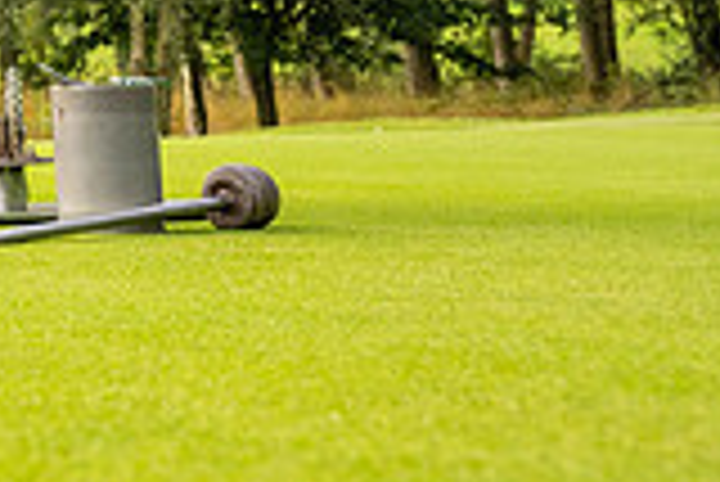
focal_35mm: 127
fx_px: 2542
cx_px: -576
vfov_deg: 10.2
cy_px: -381
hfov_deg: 14.2
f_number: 5.6
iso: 400
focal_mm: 35
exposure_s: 1/1250
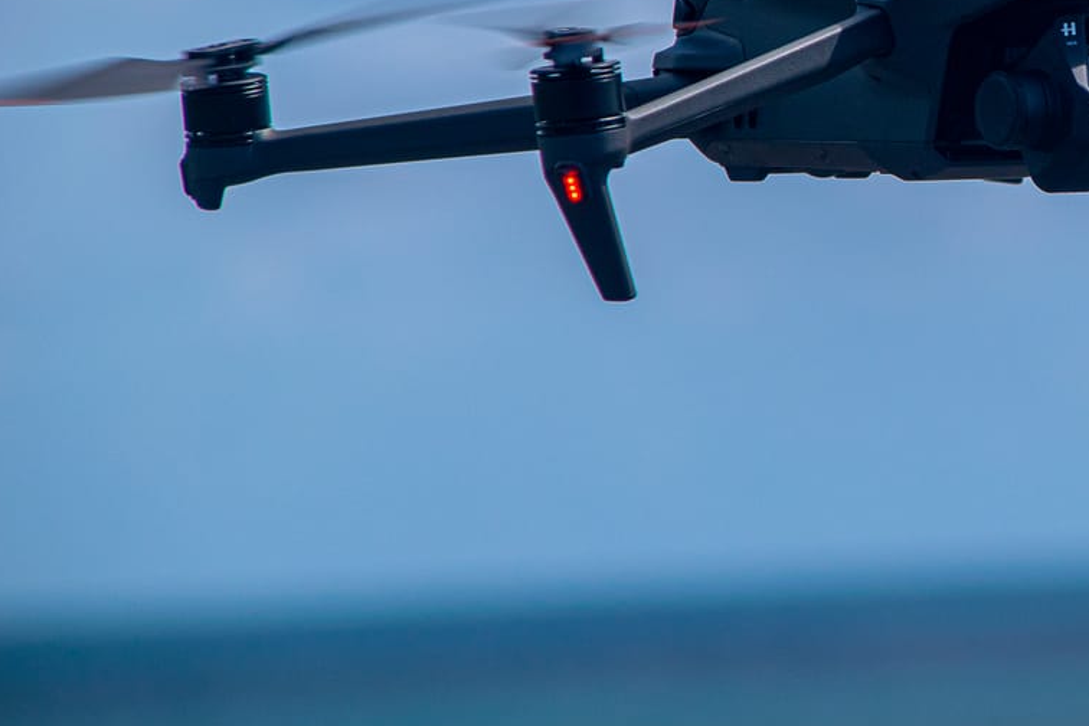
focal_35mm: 595
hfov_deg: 3.5
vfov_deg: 2.3
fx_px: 17997
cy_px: 99
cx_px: 1050
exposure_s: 1/1000
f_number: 8
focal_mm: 200
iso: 200
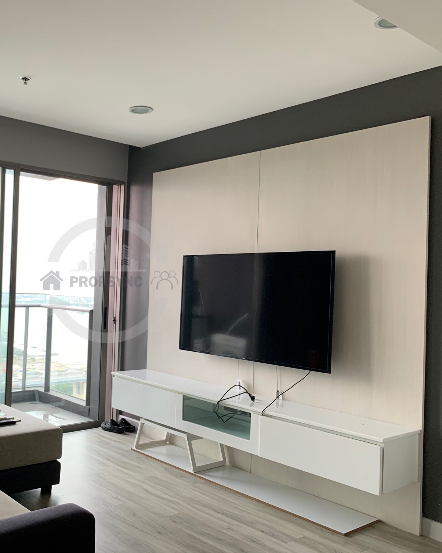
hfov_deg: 42.0
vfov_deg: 52.8
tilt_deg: +1.1
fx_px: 556
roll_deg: -2.0
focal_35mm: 34
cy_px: 277
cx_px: 109
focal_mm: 4.25
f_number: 1.8
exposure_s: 1/60
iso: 100
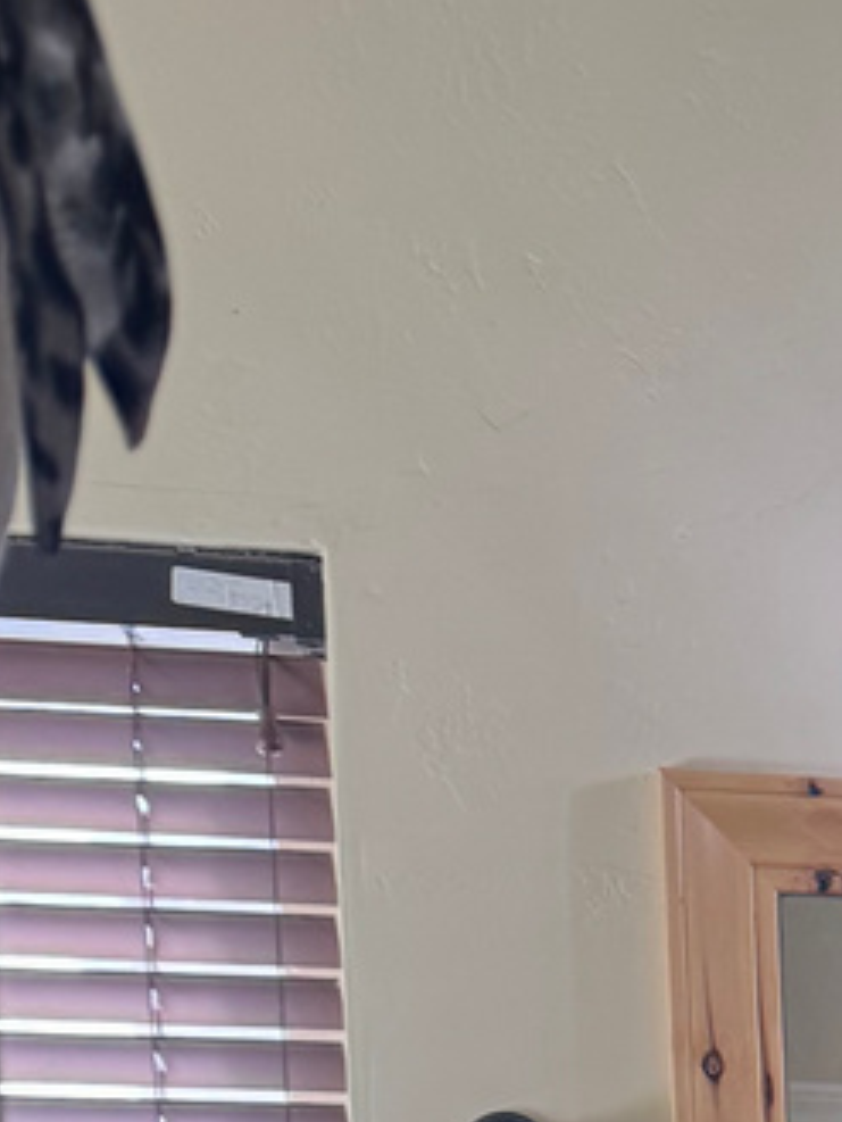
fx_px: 3630
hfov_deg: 11.9
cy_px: 2203
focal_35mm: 112
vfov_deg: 14.7
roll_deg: +1.5
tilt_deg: -10.5
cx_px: 1647
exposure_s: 1/120
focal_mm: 6.76
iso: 160
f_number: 1.78
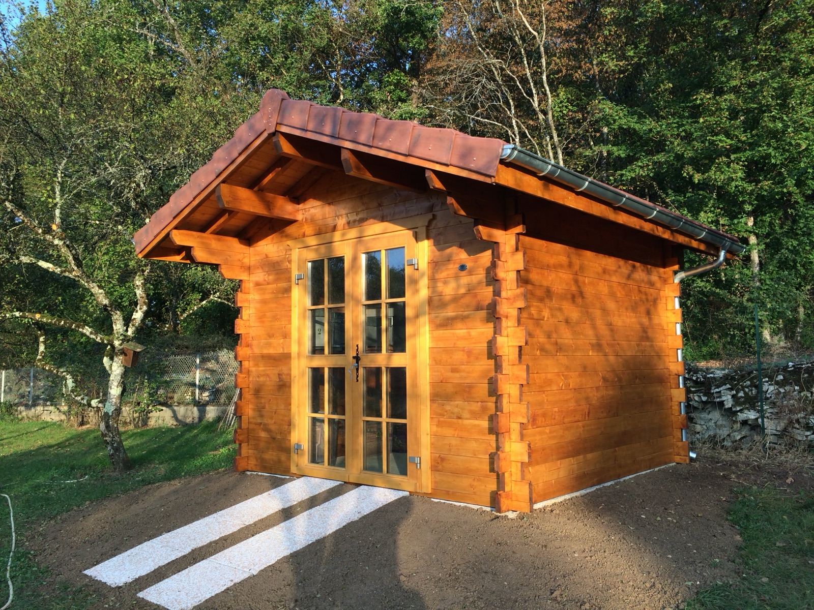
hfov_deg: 61.7
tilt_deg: +5.8
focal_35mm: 29
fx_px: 682
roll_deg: +0.5
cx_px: 407
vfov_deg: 48.2
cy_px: 305
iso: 32
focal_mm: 4.15
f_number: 2.2
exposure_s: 1/293
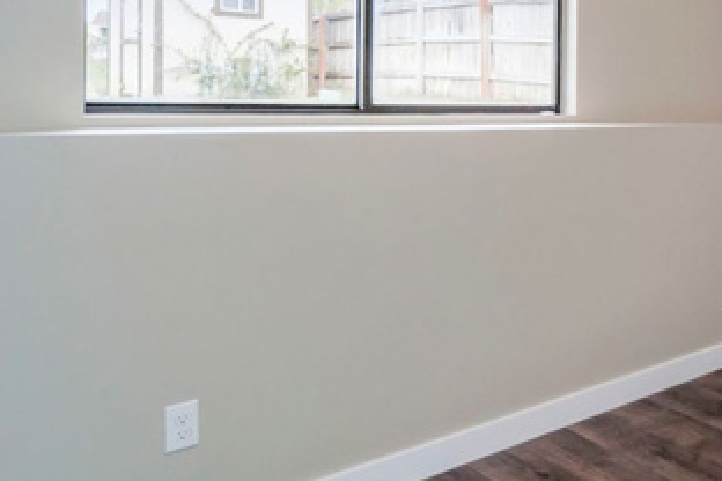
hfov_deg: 43.6
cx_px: 738
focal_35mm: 37
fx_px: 742
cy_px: 125
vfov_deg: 35.2
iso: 200
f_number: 5.6
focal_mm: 12
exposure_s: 1/125
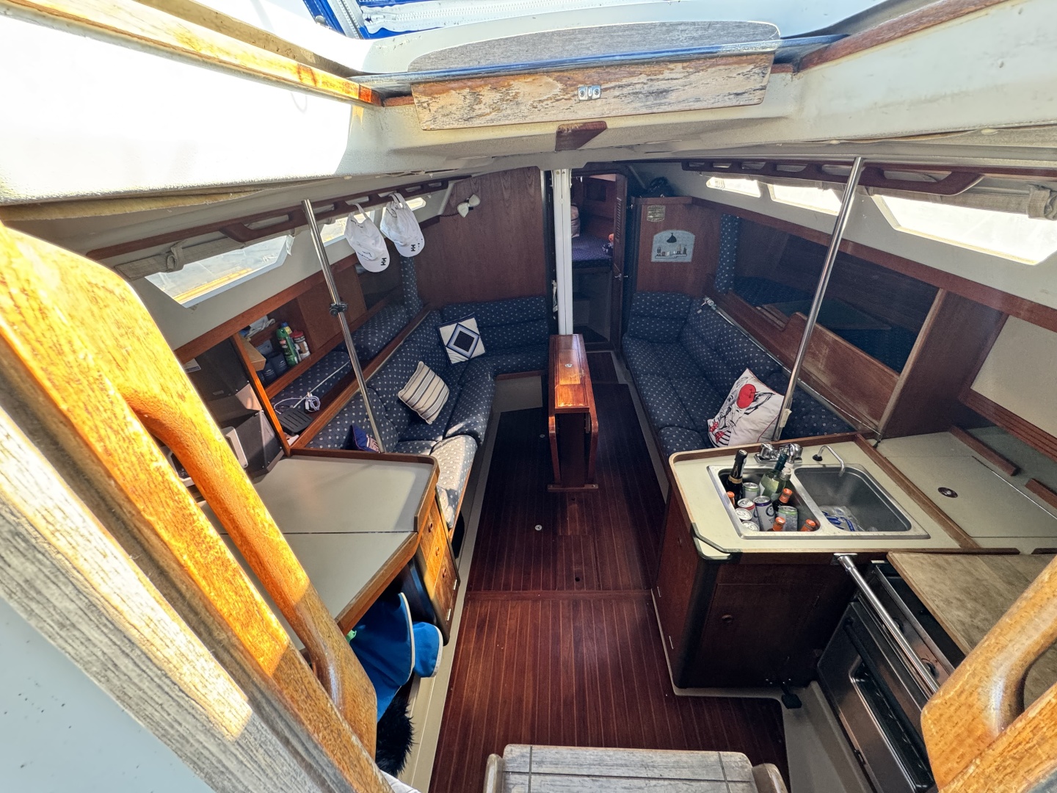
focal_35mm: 14
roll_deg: +6.0
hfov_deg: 102.1
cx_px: 528
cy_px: 396
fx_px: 427
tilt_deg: -30.0
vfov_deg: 85.7
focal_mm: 2.22
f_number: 2.2
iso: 250
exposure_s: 1/99
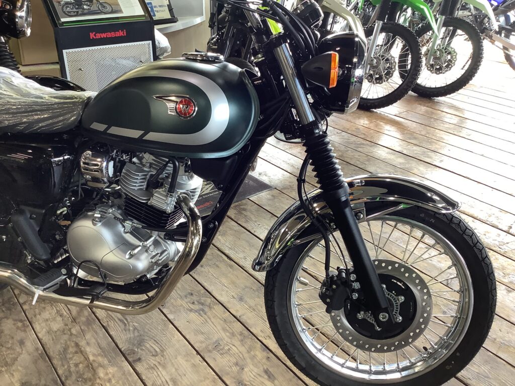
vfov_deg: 45.4
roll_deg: +0.1
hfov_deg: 58.4
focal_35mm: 31
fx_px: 461
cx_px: 258
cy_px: 193
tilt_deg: -27.8
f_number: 2.4
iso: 100
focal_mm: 3.3
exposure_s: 1/60
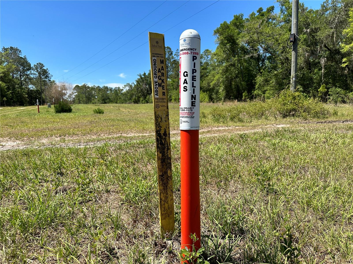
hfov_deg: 71.6
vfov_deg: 56.8
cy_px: 132
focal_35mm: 24
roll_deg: +0.8
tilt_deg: -5.5
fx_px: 245
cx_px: 176
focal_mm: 6.86
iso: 80
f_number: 1.78
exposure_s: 1/3247
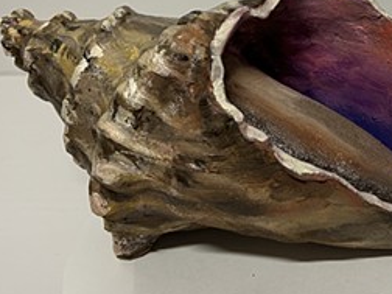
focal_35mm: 66
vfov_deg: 22.1
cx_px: 338
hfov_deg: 28.5
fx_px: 747
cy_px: 79
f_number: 1.5
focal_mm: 5.7
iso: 125
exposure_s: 1/60
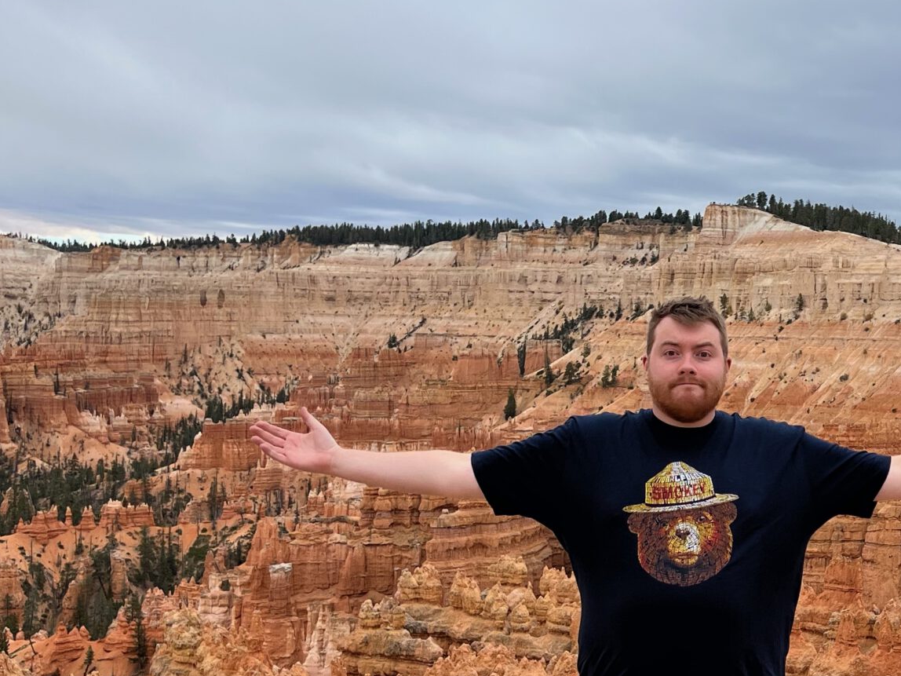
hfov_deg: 32.1
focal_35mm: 58
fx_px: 1510
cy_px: 458
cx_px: 753
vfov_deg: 25.1
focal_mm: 5.7
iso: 50
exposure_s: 1/1488
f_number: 1.5
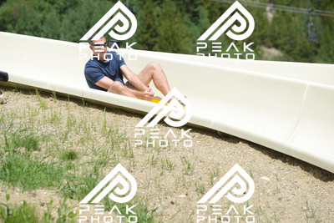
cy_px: 112
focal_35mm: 195
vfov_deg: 7.0
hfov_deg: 10.5
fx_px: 1810
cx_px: 167
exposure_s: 1/1250
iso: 360
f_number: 6.3
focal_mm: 195
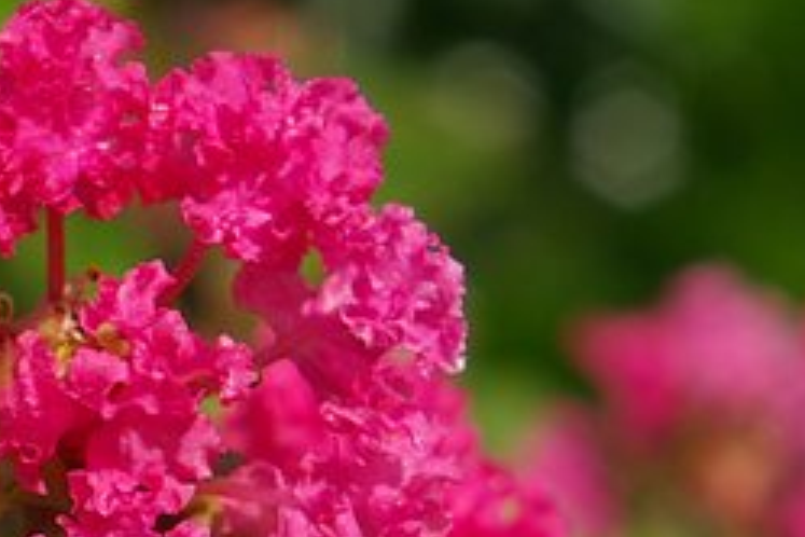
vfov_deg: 5.0
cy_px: 403
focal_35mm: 277
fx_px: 6195
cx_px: 91
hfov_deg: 7.4
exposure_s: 1/125
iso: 100
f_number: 9.5
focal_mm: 45
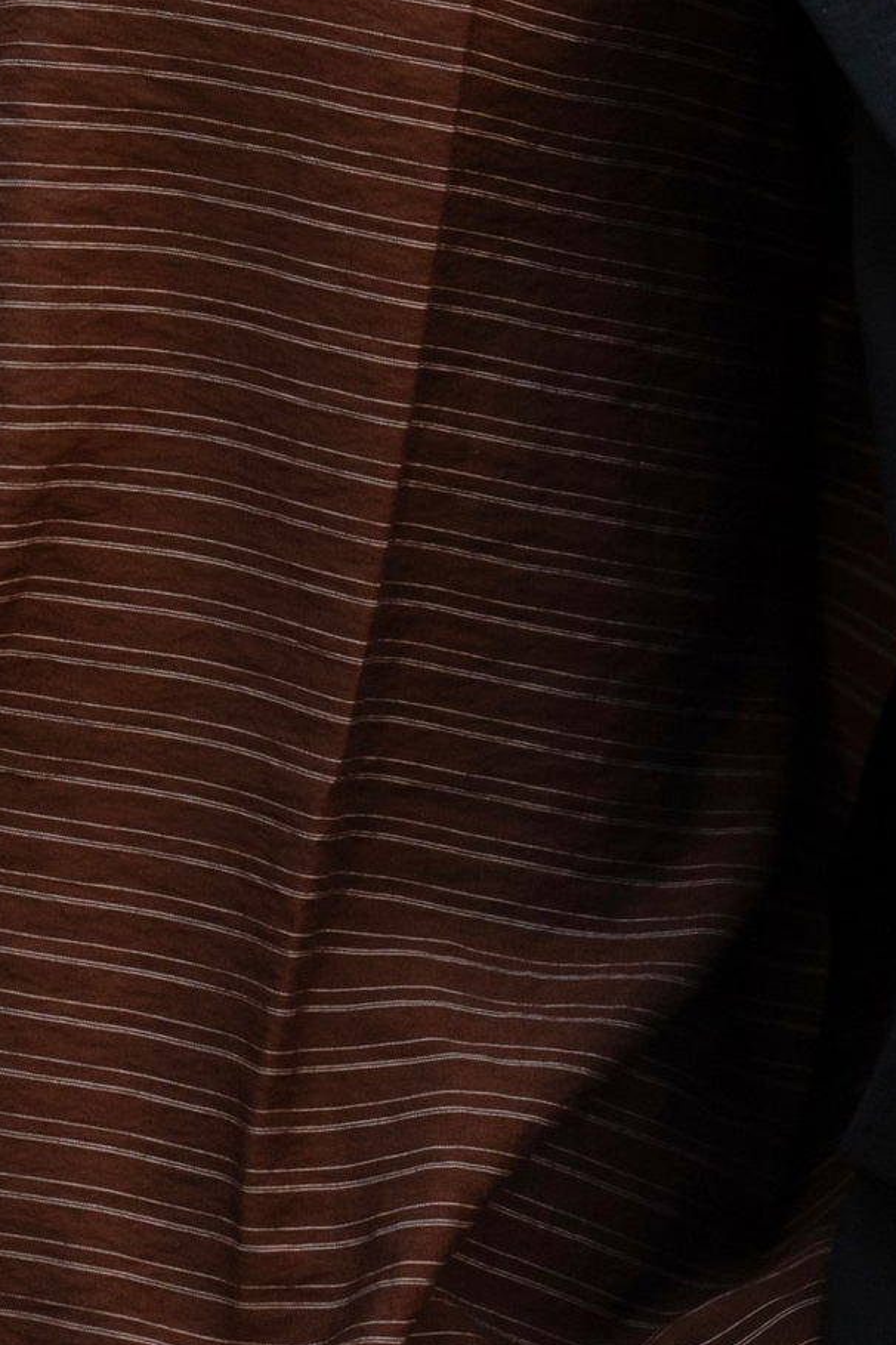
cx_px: 296
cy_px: -426
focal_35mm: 625
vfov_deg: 3.3
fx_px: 23332
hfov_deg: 2.2
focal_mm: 148
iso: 640
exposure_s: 1/2000
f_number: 2.8
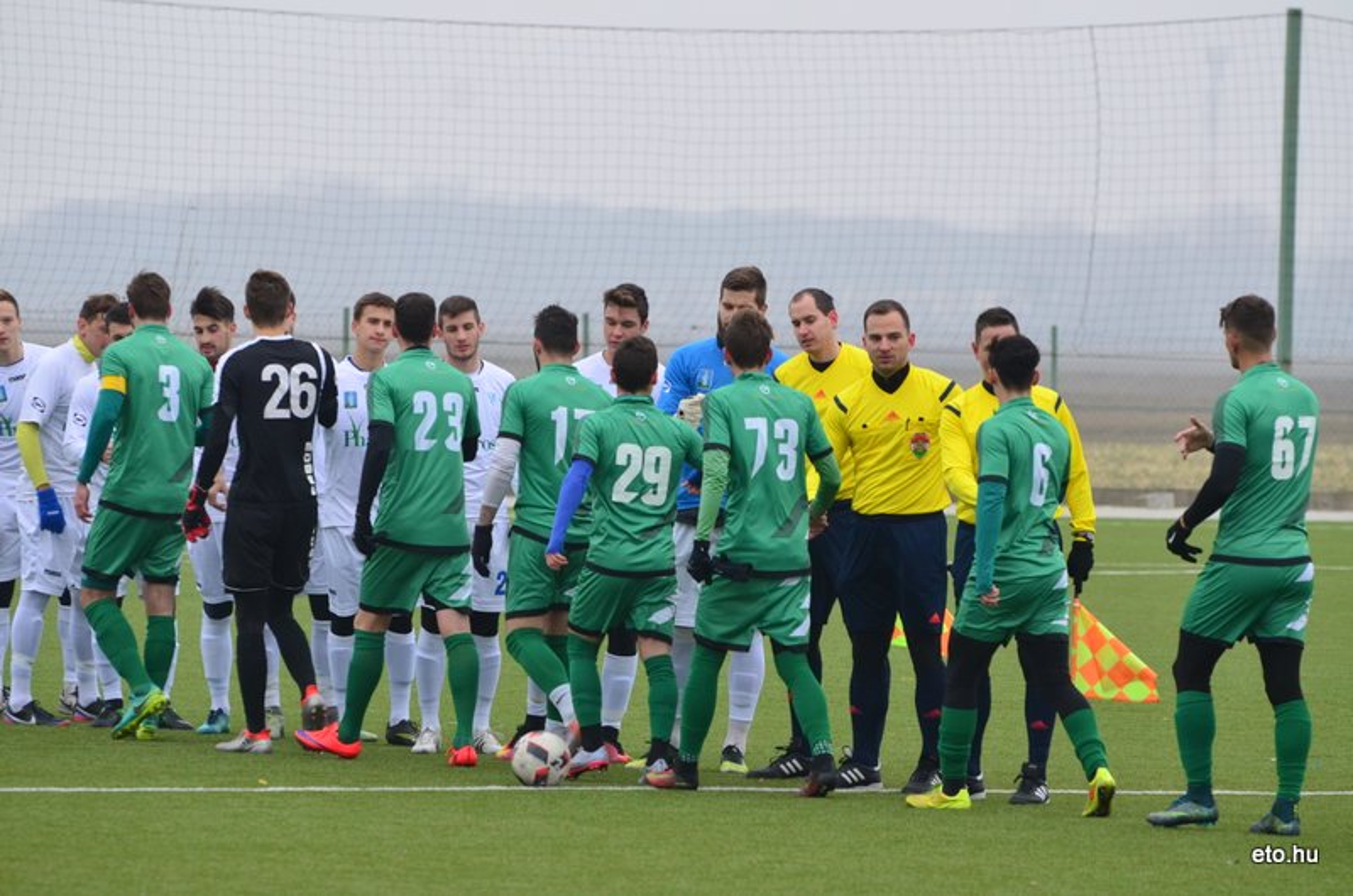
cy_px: 448
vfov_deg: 4.6
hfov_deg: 6.9
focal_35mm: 300
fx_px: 11252
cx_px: 676
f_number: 5.3
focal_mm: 200
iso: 800
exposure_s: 1/500
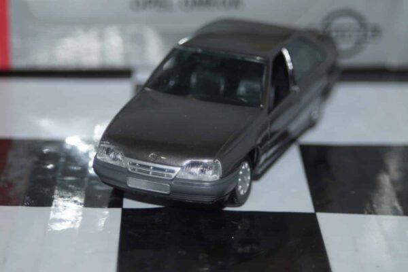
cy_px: 136
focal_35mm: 120
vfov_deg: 11.4
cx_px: 204
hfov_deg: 17.1
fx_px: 1360
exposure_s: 1/60
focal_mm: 80
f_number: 5.6
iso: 200
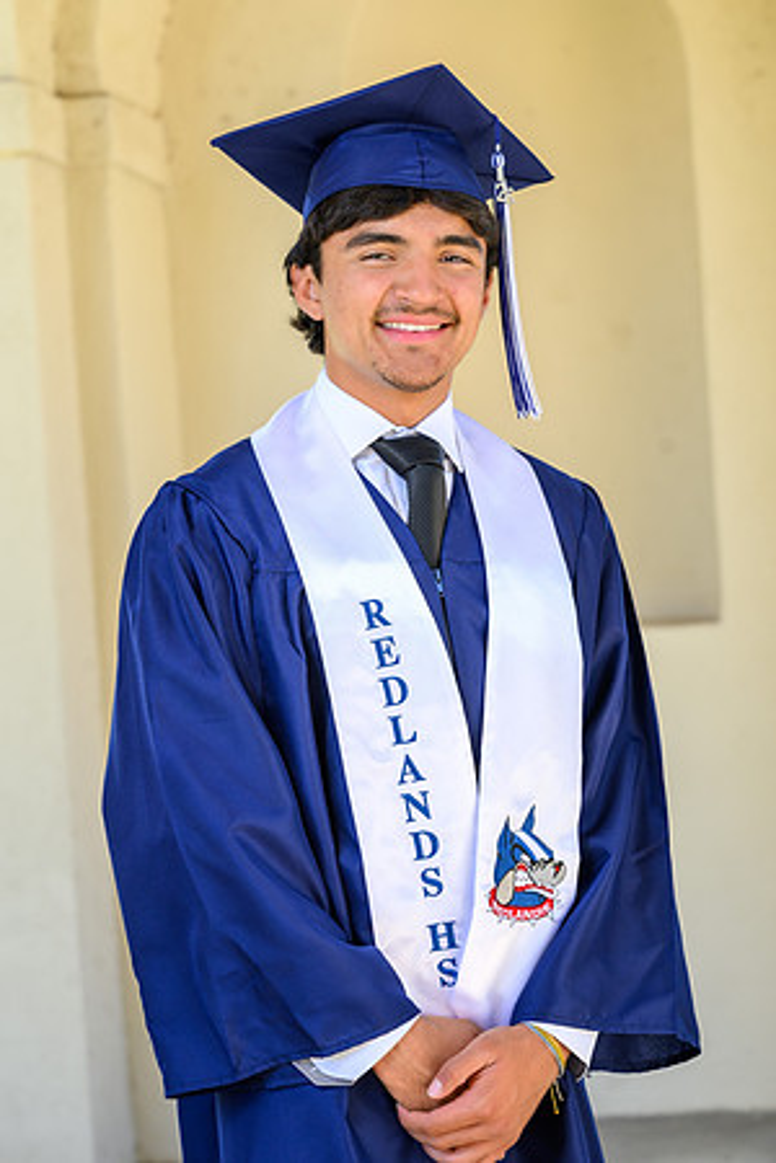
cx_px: 388
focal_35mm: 85
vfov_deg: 23.9
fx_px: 2748
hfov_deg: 16.1
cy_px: 582
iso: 100
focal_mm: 85
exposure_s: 1/80
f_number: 5.6
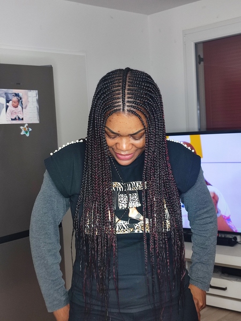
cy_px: 160
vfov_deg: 71.6
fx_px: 223
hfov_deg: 56.8
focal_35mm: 24
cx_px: 120
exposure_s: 1/33
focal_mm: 5.89
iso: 346
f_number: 1.89
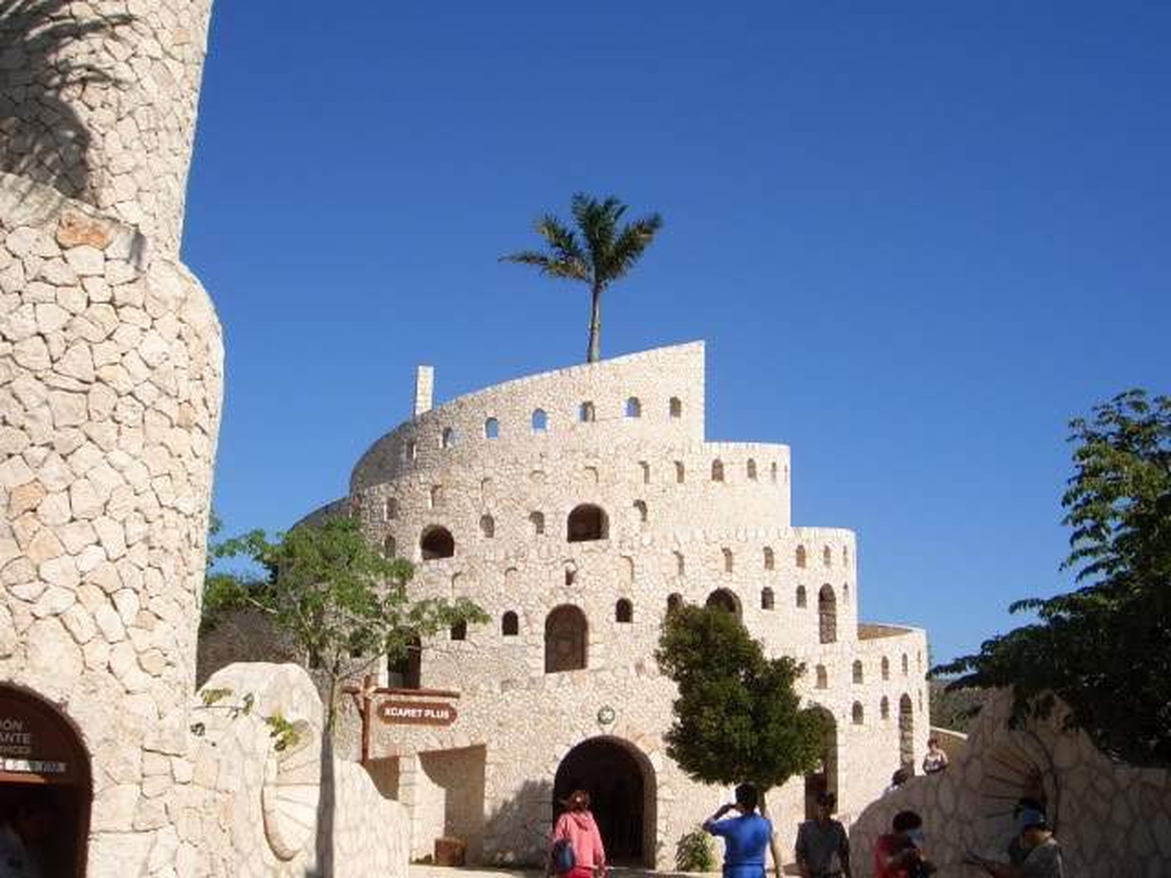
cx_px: 586
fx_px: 1319
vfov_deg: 36.8
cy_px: 439
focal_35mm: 39
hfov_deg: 47.9
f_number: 4.8
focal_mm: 8
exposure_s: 1/800
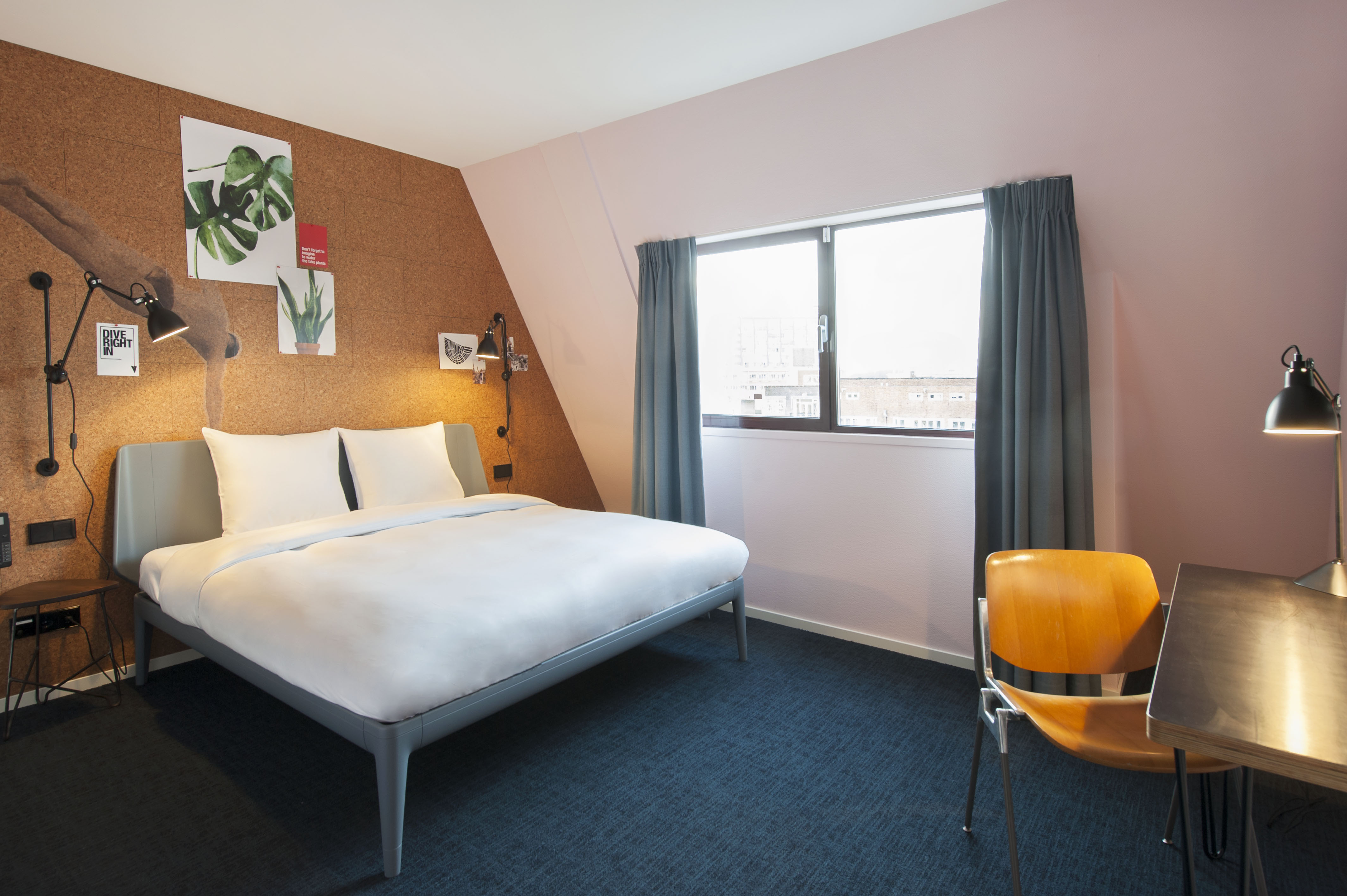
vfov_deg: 67.3
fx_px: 673
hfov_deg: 90.0
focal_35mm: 18
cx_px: 674
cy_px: 448
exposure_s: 1/1.25
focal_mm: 18
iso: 200
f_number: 8
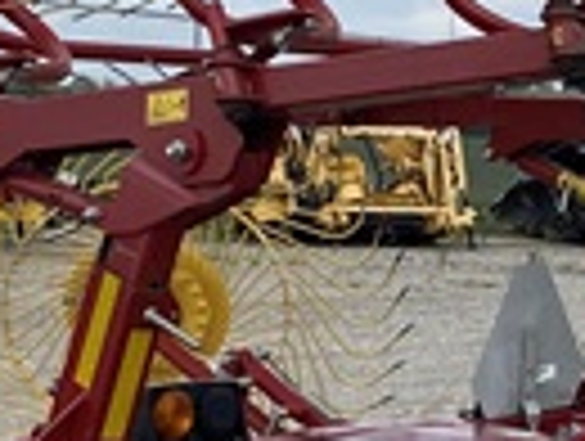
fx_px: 2709
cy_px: 338
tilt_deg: -5.2
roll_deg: -3.3
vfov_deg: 9.3
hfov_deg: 11.9
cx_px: 796
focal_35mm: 160
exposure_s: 1/3401
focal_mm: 4.25
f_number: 1.8
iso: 32
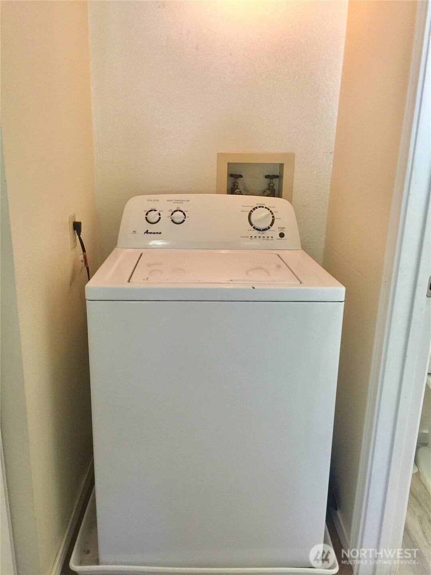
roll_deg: -1.2
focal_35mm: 29
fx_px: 481
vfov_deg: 61.7
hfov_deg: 48.2
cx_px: 216
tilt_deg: -15.0
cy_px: 288
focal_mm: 4.15
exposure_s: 1/10
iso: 100
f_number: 2.2
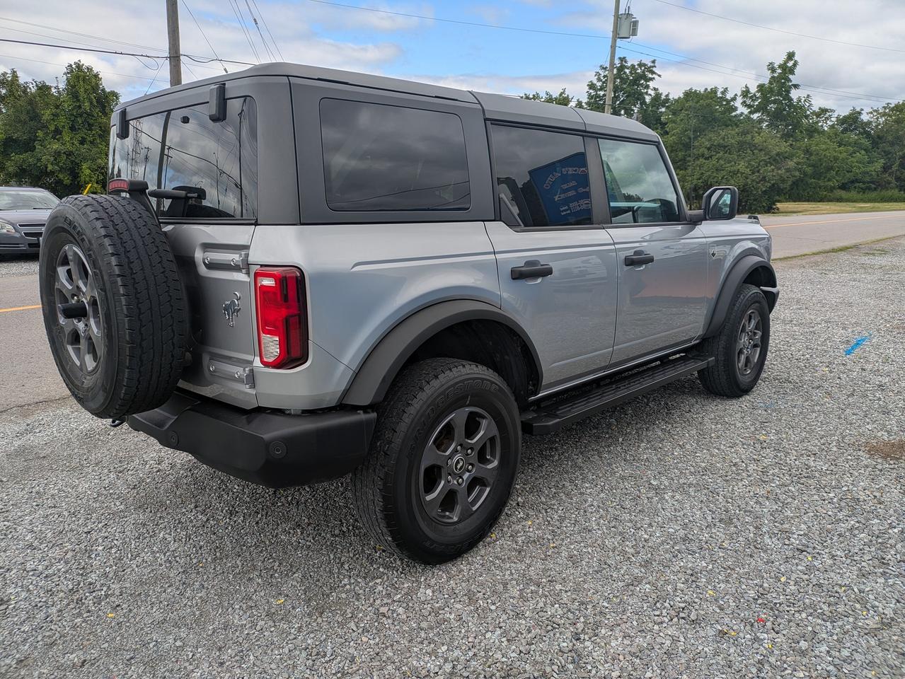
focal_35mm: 25
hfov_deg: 69.4
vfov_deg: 54.9
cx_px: 452
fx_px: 654
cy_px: 340
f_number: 1.89
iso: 44
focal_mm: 5.43
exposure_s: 1/1546
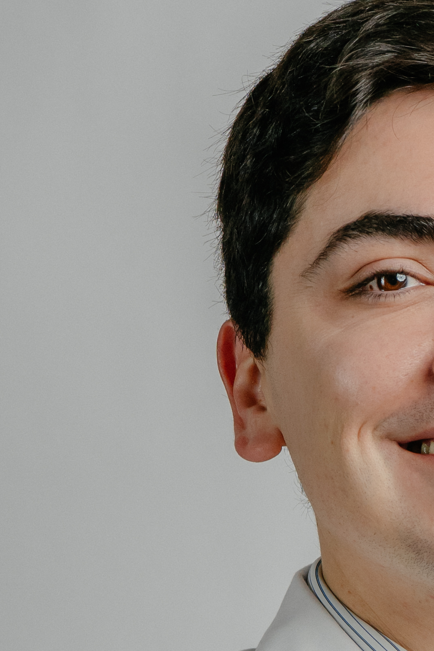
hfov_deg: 4.0
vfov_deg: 6.0
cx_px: 561
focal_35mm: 341
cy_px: 816
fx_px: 6167
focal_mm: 92
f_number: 6.3
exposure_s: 1/200
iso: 640
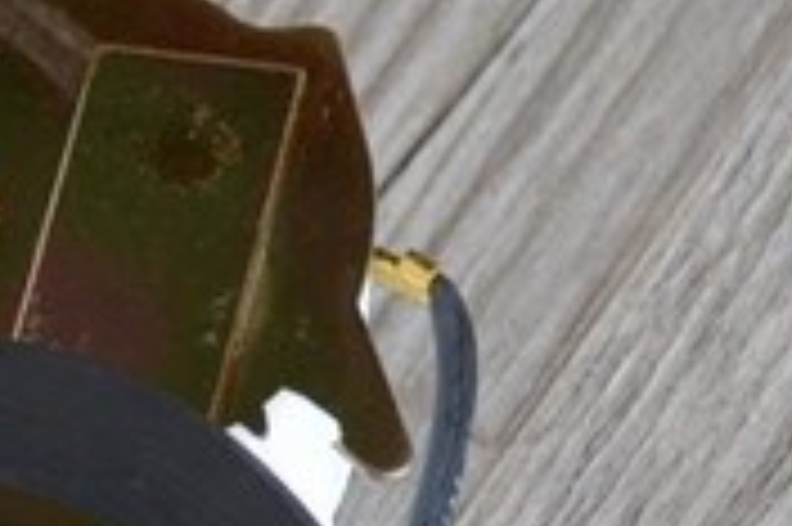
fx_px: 7545
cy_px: 211
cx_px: -698
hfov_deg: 5.9
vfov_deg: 4.0
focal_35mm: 343
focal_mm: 35
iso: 400
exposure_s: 1/40
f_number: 5
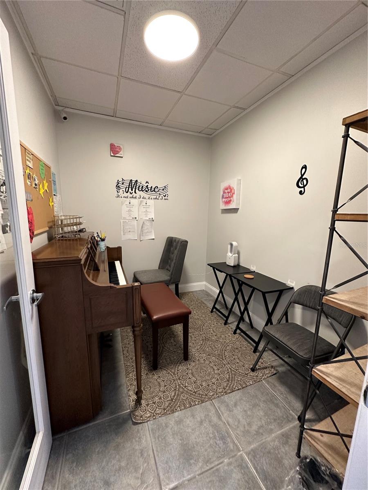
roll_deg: -1.3
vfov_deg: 102.1
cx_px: 184
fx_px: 198
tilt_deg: -9.7
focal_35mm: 14
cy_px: 245
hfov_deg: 85.7
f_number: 2.2
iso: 320
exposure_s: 1/60
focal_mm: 2.22
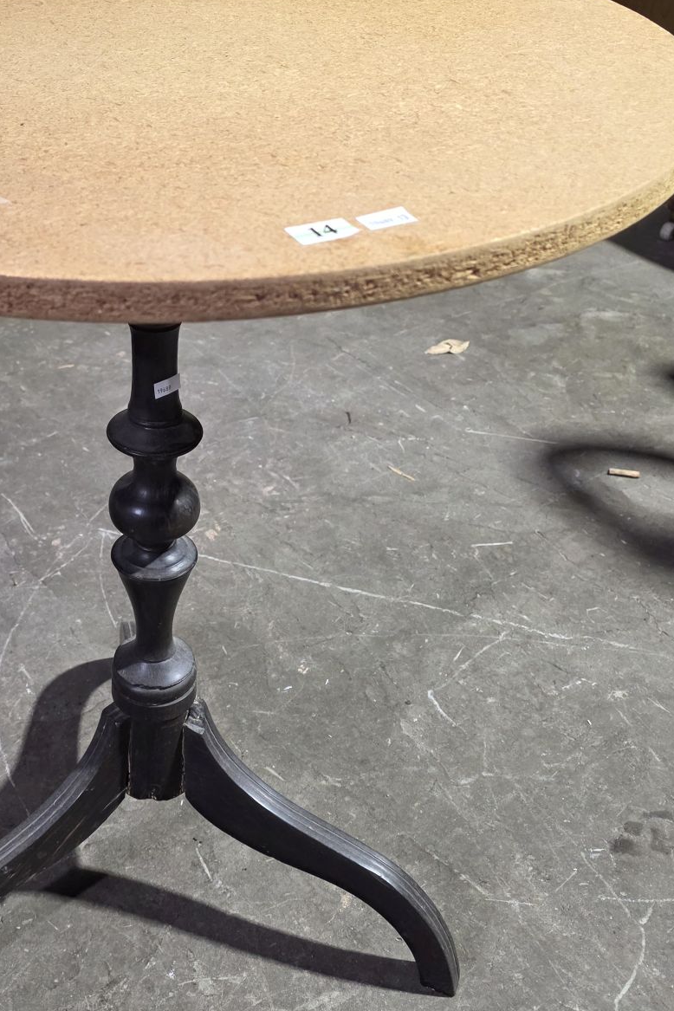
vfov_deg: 47.4
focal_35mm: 41
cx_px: 149
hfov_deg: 31.9
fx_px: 1151
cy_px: 470
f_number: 1.7
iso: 400
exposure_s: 1/100
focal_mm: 6.3
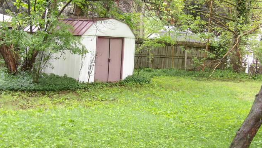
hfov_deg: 40.6
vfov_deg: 23.5
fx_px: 354
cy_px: 64
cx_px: 132
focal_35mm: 51
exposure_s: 1/35
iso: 100
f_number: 3.8
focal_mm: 8.2
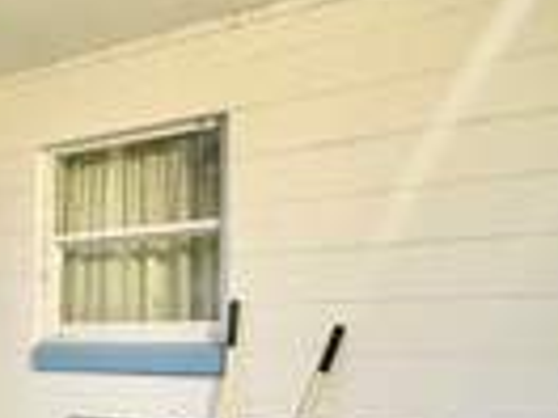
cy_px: 321
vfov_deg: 28.1
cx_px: -118
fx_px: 822
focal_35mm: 51
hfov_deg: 31.3
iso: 1000
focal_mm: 2.22
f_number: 2.2
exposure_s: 1/60
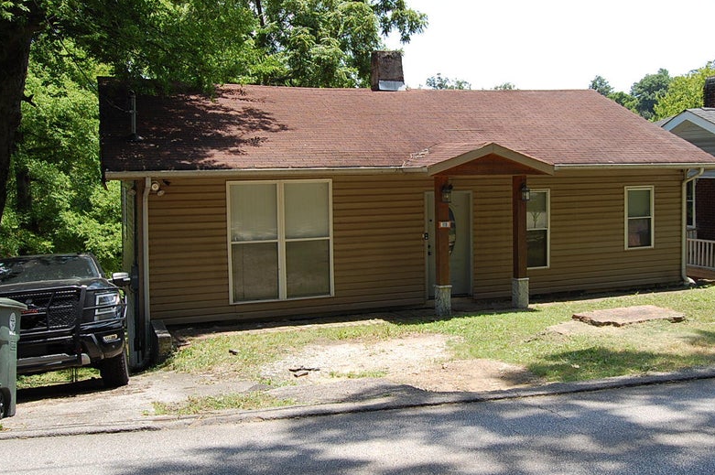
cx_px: 406
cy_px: 198
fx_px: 734
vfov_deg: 35.8
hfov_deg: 51.8
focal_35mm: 37
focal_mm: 20
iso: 200
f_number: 7.1
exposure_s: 1/200
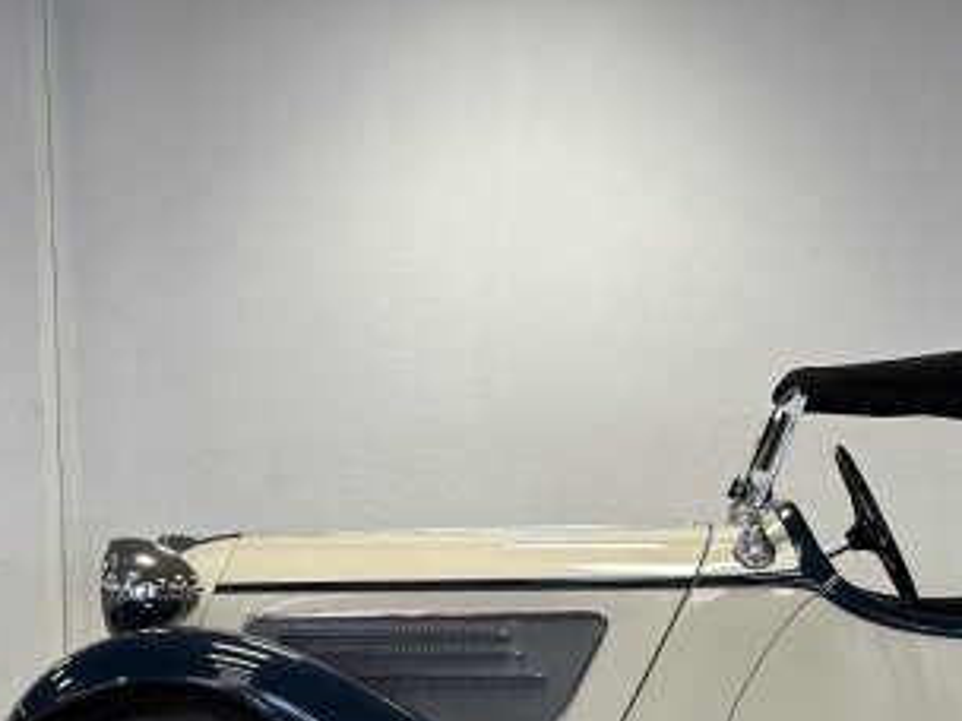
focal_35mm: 101
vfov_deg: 14.4
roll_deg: -0.1
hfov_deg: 19.2
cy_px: 753
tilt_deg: -6.6
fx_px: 2807
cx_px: 794
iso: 125
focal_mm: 6.86
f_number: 1.78
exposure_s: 1/100
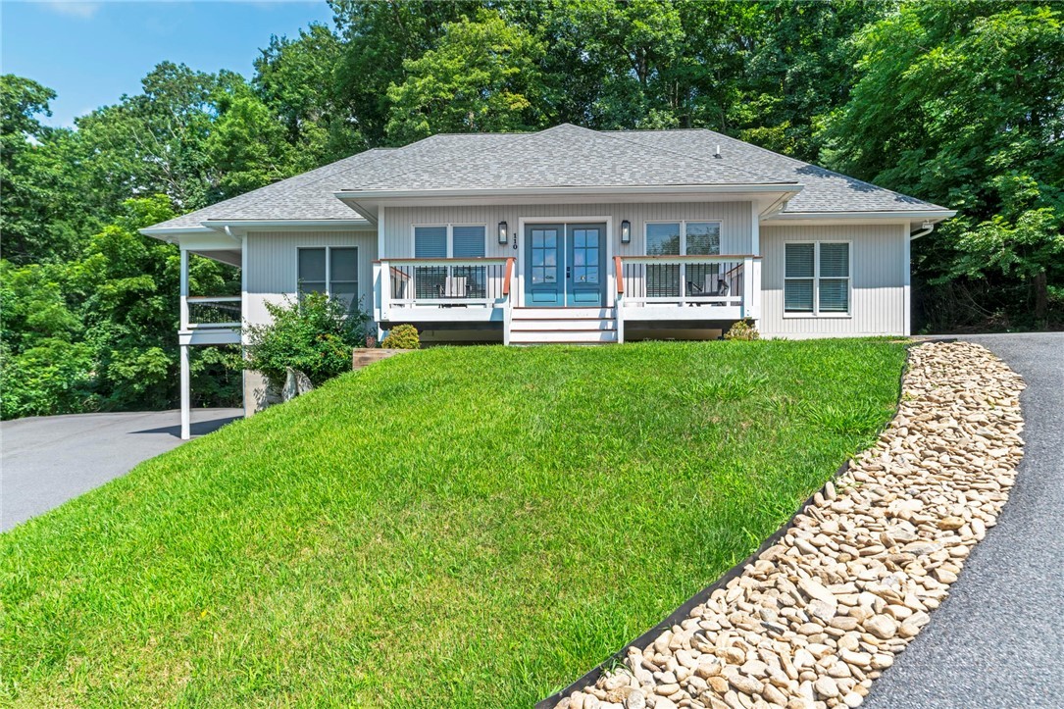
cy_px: 354
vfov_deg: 59.5
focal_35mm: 21
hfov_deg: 81.2
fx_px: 621
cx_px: 532
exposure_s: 1/2500
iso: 100
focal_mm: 21
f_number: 6.3
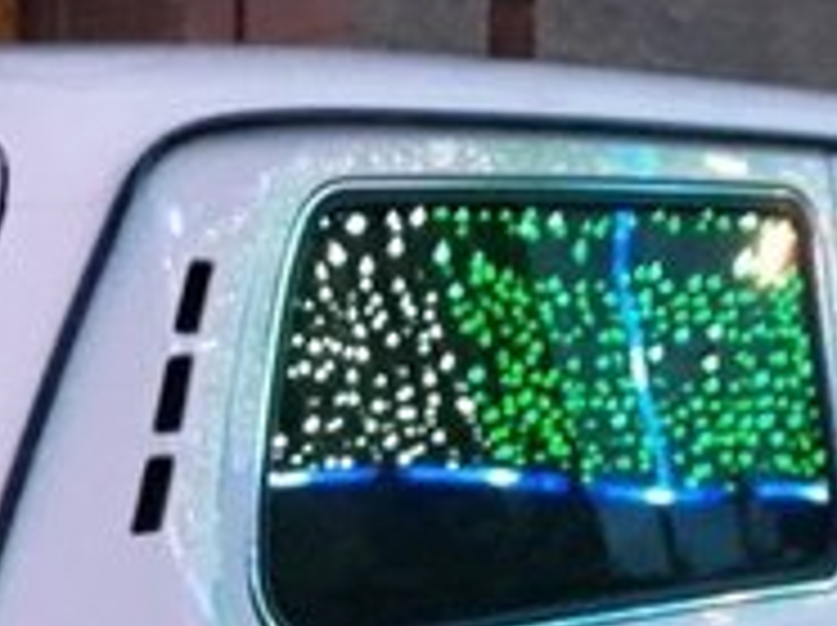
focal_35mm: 96
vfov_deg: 14.3
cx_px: 468
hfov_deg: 20.5
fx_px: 2318
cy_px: 957
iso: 800
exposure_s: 1/17
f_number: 1.7
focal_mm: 3.71
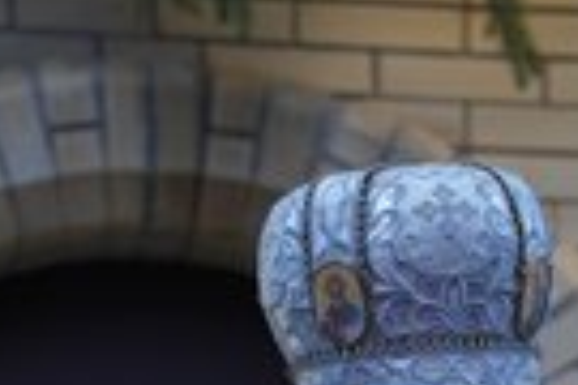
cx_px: 398
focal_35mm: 223
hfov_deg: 9.2
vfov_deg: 6.1
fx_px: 3580
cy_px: 464
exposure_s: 1/160
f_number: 4
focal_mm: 75
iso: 1000
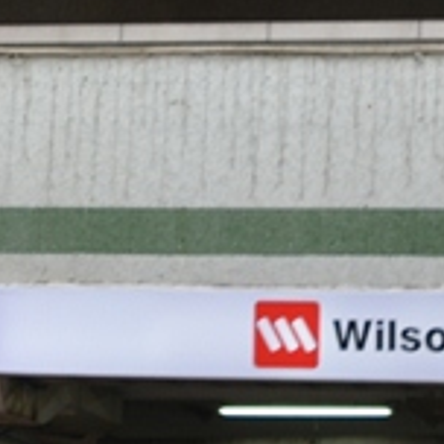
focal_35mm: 240
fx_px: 3483
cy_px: -388
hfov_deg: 7.3
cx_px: -18
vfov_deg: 7.1
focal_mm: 28
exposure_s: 1/160
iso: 200
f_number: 6.3
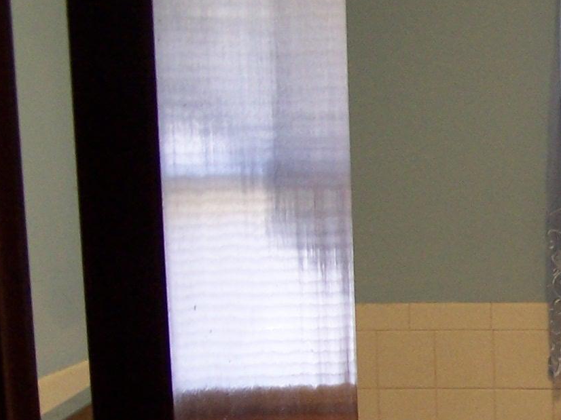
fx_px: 1717
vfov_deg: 13.6
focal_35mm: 106
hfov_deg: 17.6
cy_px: 484
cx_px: 698
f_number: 2.8
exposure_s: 1/15
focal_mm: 6.3
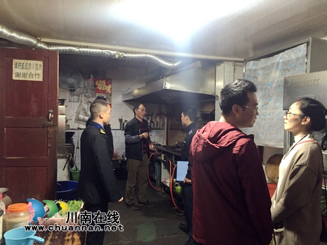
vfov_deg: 48.2
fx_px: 274
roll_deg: -1.4
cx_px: 164
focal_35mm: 29
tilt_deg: -1.5
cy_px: 122
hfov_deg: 61.7
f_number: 2.2
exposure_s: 1/33
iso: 200
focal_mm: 4.15
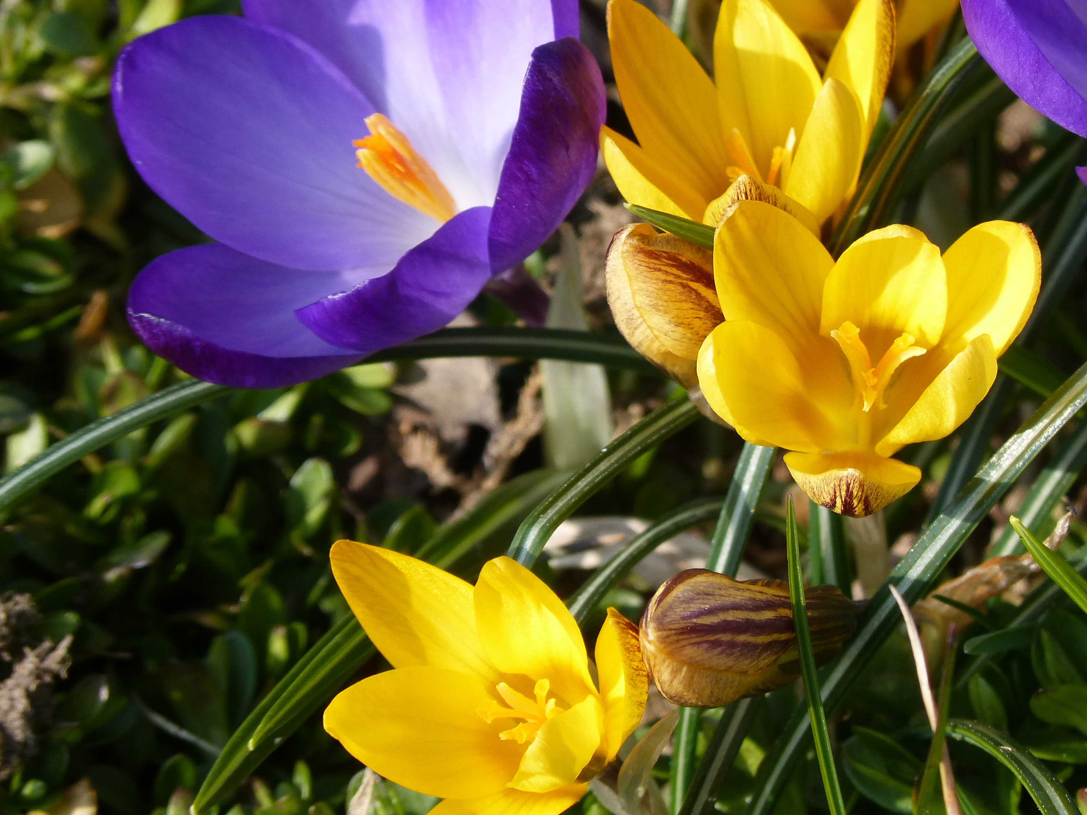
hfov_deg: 2.2
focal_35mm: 893
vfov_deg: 1.7
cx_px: 703
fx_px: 28042
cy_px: 250
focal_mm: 108
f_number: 5.2
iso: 100
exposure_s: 1/400
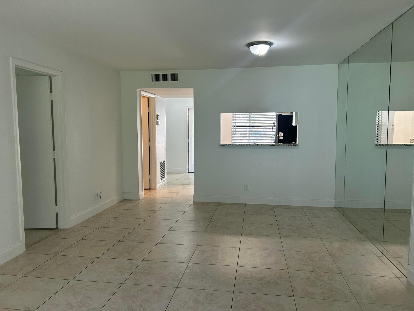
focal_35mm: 26
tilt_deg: -4.4
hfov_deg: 67.3
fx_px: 311
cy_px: 156
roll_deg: +0.0
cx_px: 207
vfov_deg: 53.1
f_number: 1.5
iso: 100
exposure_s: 1/120
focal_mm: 5.7
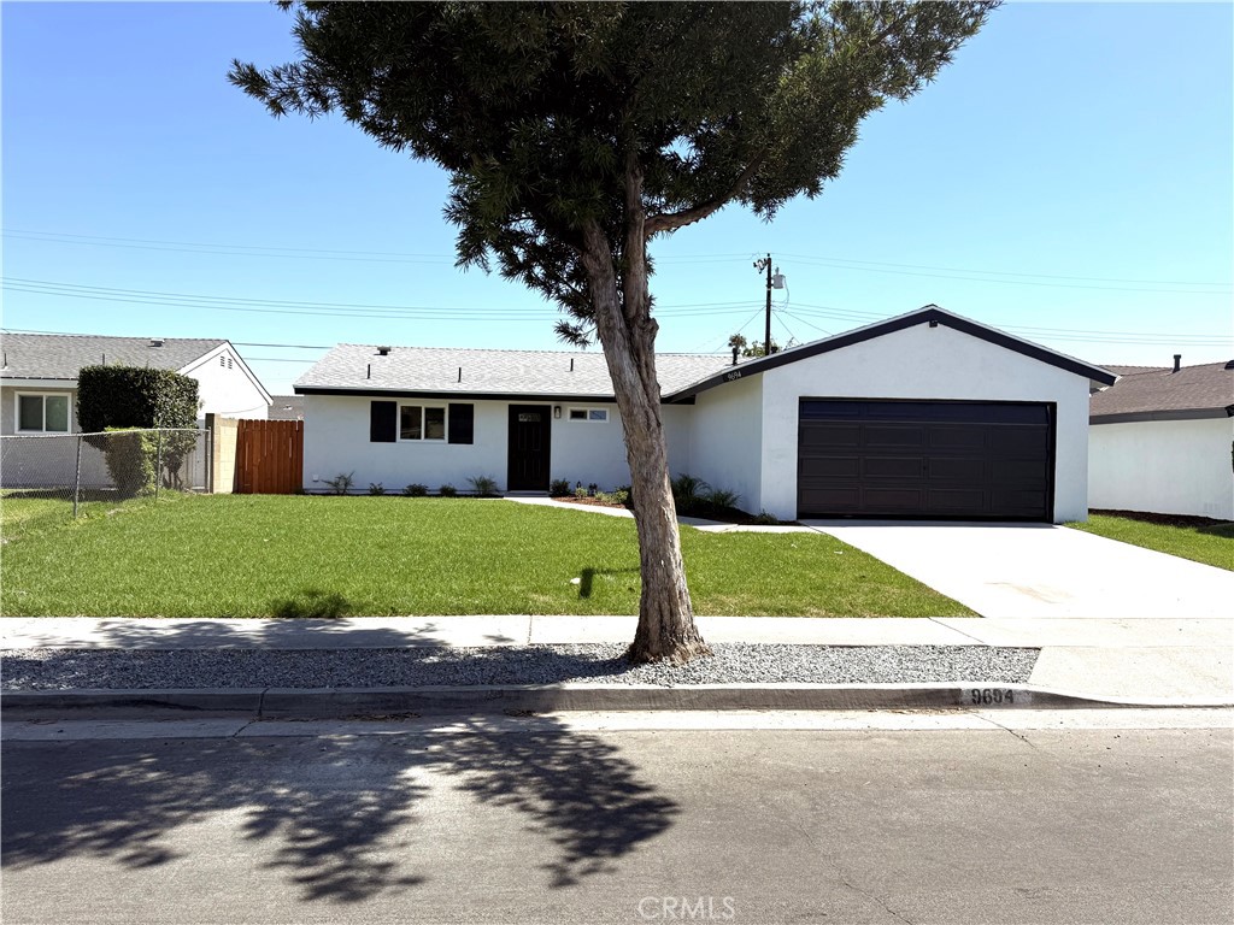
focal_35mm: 24
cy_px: 462
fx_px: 856
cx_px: 617
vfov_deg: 56.8
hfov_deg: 71.6
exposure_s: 1/4975
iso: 80
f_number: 1.78
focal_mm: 6.76
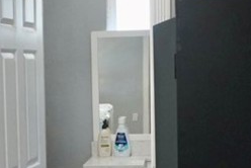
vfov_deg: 13.8
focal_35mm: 99
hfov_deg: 20.5
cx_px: 80
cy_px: 146
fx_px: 691
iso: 1600
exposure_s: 1/160
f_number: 4
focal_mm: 16
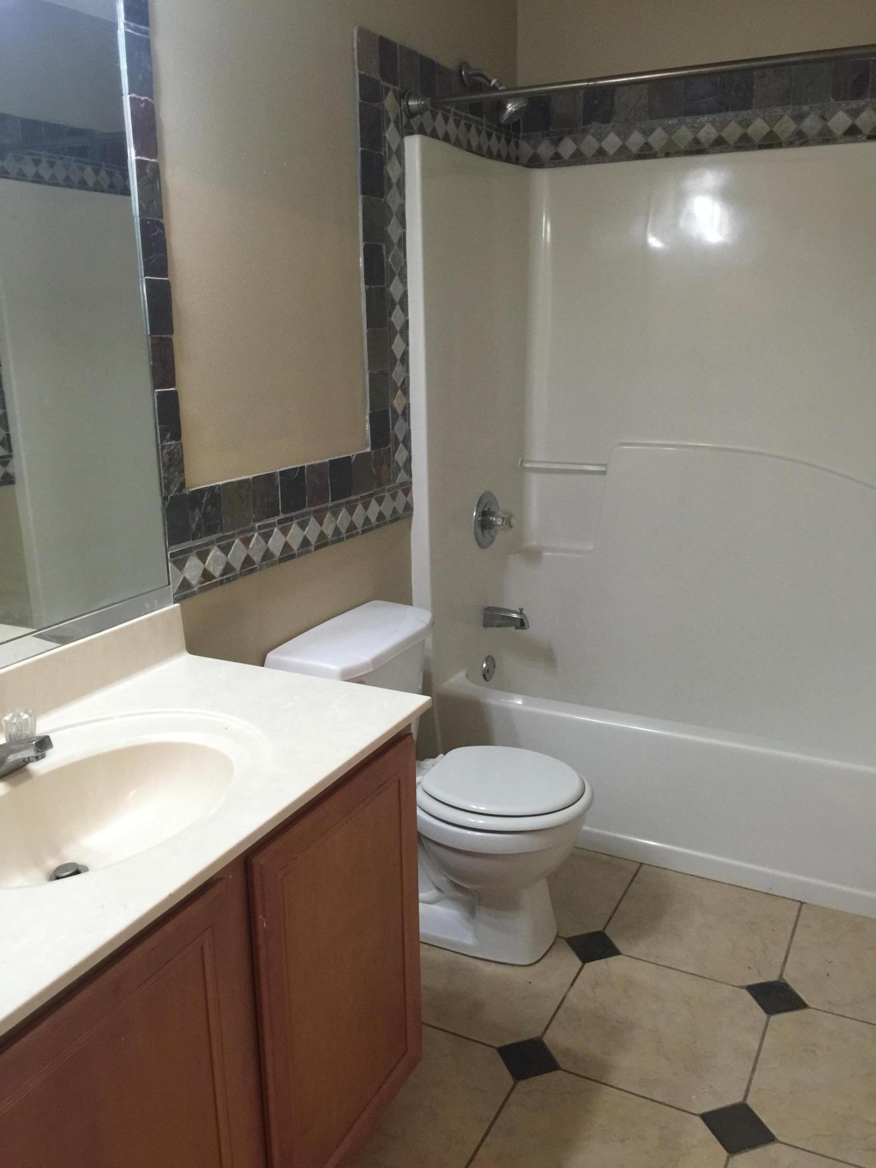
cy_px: 584
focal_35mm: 29
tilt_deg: -15.4
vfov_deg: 61.7
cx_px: 438
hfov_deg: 48.2
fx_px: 979
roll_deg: +1.7
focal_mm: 4.15
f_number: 2.2
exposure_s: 1/15
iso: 100
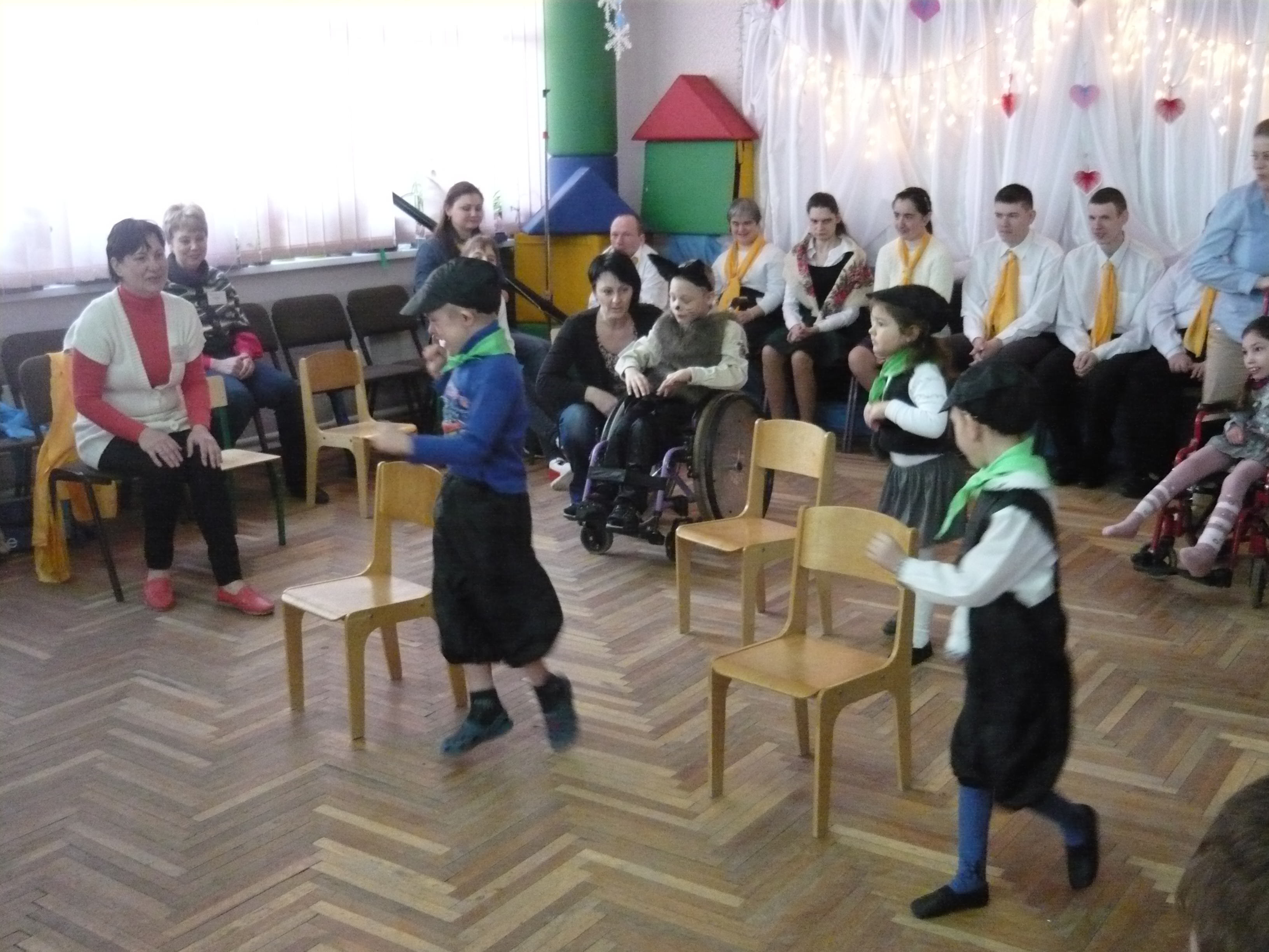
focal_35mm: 38
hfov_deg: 49.0
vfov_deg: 37.7
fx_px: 1393
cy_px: 476
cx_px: 634
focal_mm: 6.3
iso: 800
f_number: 2.9
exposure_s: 1/50
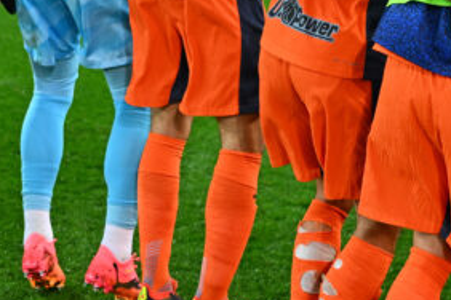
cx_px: 368
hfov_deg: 16.0
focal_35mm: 127
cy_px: -79
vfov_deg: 10.6
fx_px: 1591
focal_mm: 35
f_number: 1.8
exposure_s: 1/2000
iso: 1600
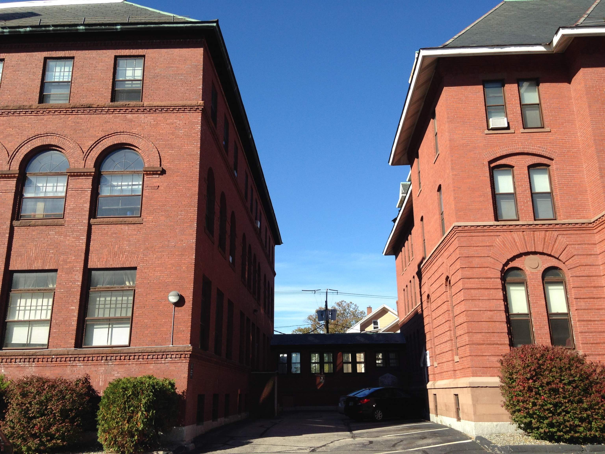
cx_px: 302
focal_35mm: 33
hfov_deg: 55.4
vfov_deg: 42.9
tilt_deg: +16.7
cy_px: 227
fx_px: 577
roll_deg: +1.2
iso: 50
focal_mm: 4.12
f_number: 2.4
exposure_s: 1/1063
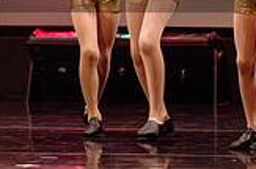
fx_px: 3683
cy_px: -96
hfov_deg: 4.0
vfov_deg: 2.6
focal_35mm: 519
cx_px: -48
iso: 1600
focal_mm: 140
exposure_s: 1/200
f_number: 2.8
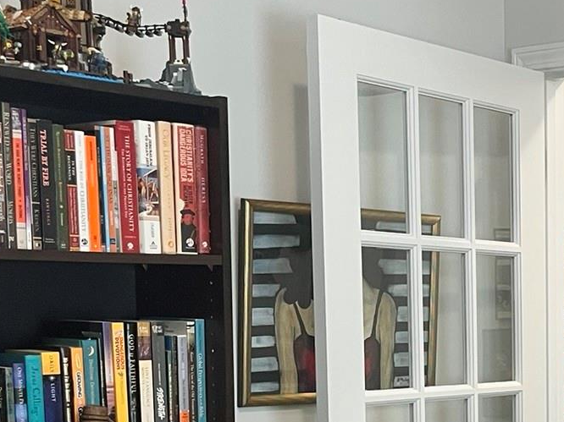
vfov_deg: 17.9
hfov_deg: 22.4
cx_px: 692
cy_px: 448
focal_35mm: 80
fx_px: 1303
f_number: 1.6
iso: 80
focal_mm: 5.1
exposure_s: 1/60
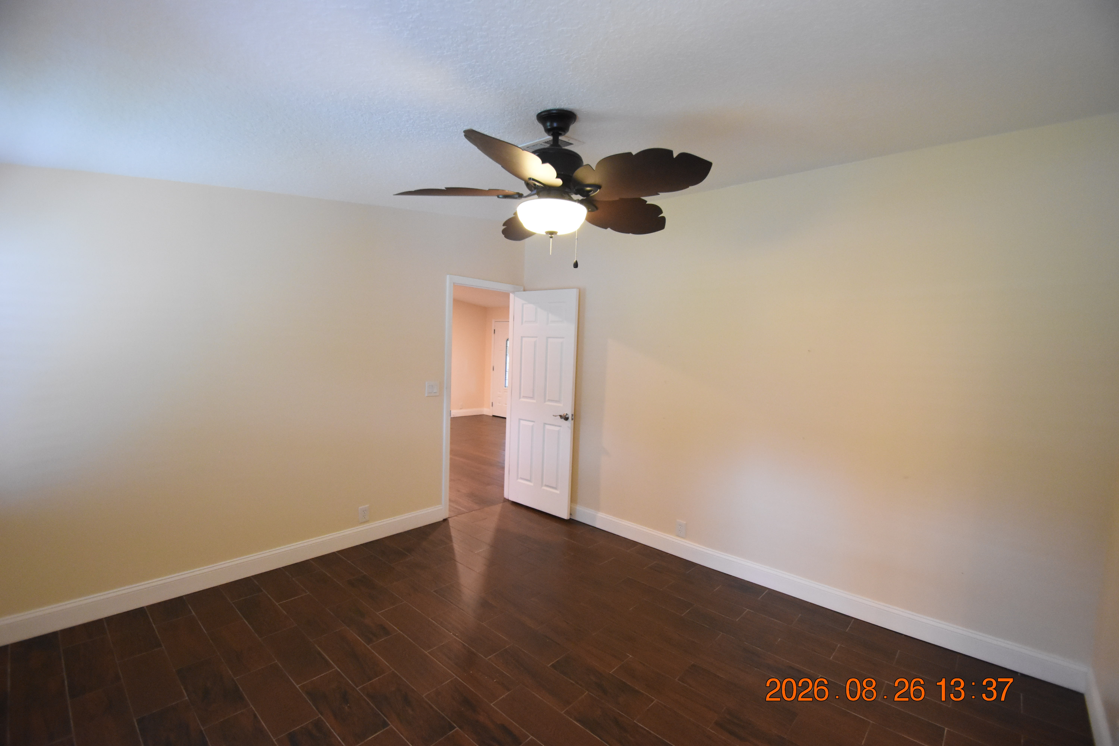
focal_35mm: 15
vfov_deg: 77.3
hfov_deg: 100.4
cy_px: 373
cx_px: 560
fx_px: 466
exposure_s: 1/60
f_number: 3.5
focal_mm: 10
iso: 2500
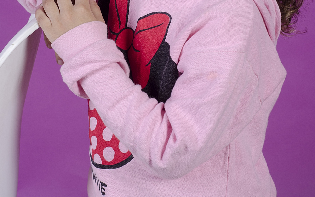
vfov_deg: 11.2
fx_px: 996
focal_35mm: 116
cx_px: 158
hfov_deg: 18.0
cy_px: 2
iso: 200
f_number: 8
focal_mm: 50
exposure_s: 1/125
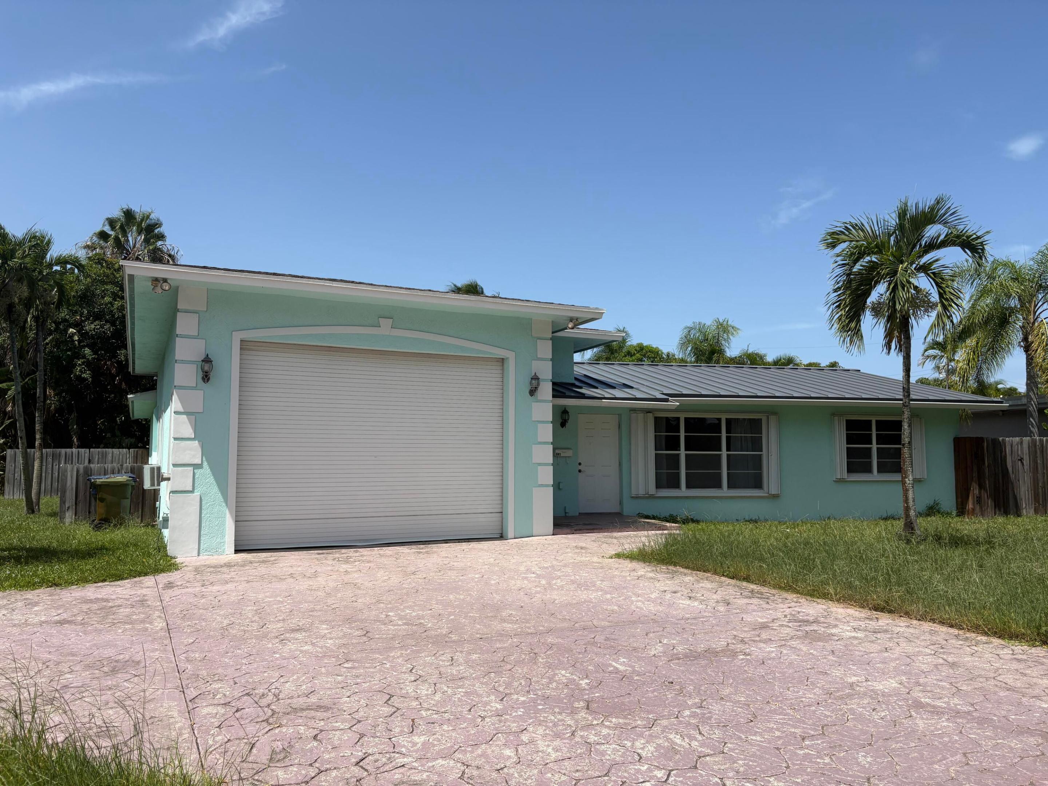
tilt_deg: +4.6
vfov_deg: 53.1
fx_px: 787
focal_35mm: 26
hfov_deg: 67.3
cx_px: 524
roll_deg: +0.8
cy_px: 393
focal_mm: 5.96
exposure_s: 1/4950
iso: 50
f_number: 1.6
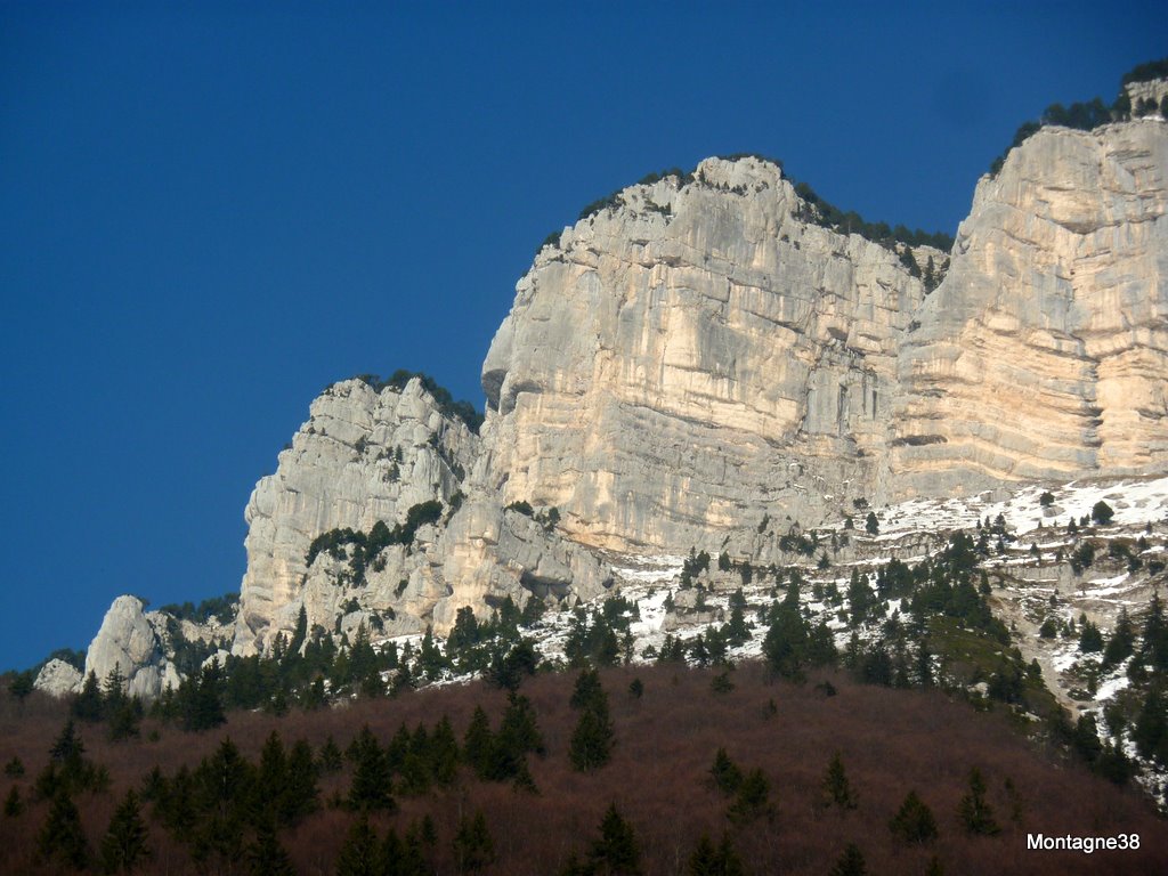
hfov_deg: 10.9
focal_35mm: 182
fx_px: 6141
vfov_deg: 8.2
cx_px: 584
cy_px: 438
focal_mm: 29.9
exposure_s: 1/500
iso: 80
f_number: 5.6
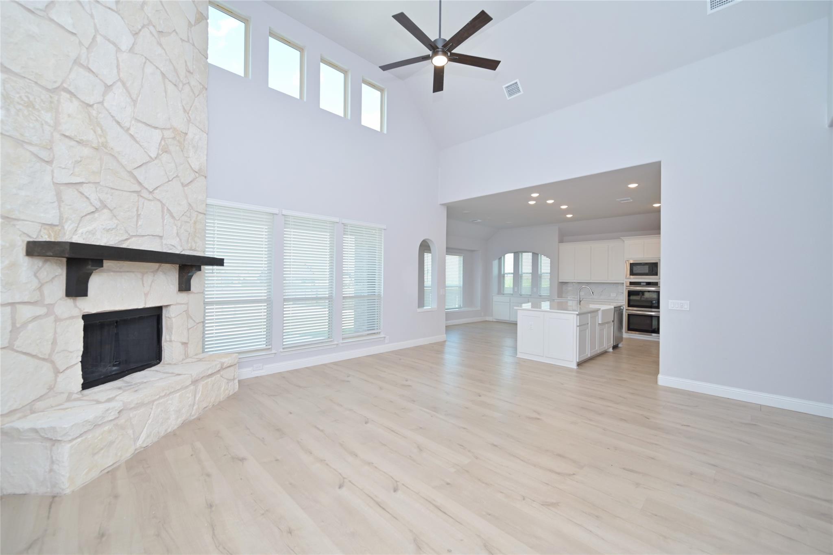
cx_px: 416
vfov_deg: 79.2
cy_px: 278
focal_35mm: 14
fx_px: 335
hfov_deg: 102.3
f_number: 5
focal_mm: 14.5
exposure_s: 1/100
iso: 200
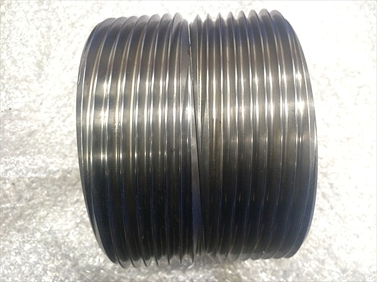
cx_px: 188
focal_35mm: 29
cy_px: 141
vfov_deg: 48.2
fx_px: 316
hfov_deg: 61.7
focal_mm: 4.15
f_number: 2.2
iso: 160
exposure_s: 1/30
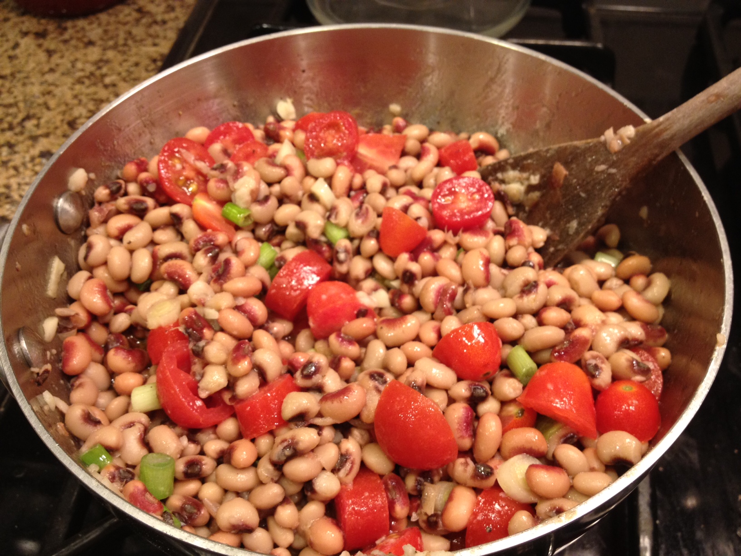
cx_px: 370
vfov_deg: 40.7
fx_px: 749
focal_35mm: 35
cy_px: 278
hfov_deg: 52.6
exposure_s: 1/20
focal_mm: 4.28
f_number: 2.4
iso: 160
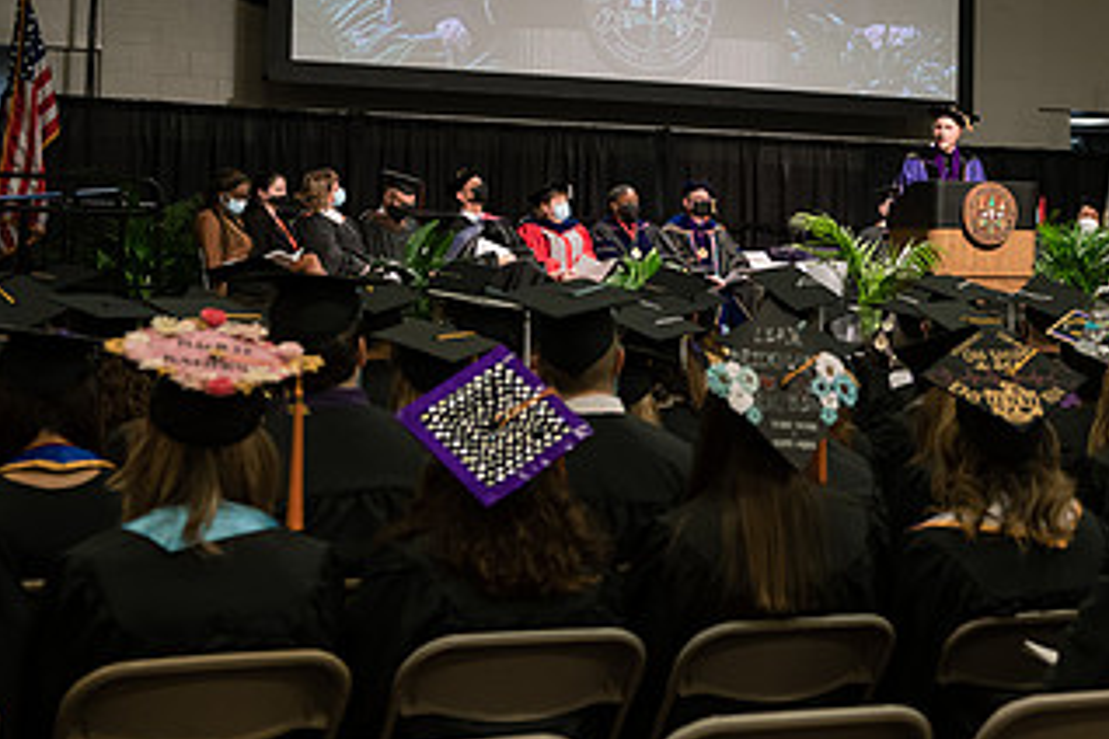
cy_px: 253
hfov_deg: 24.2
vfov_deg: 16.6
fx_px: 2526
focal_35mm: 82
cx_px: 938
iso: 1000
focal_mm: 45
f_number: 4
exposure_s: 1/200
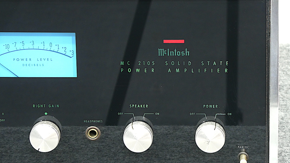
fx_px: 1346
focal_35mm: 175
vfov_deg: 6.9
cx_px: 145
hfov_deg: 12.3
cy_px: 85
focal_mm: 28.7
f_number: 5.5
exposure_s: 1/1.6
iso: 200
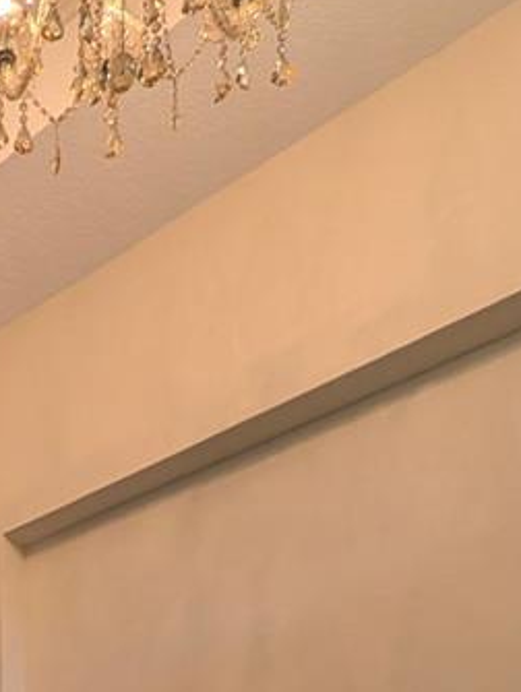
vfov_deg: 26.1
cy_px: 1115
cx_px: -148
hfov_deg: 28.1
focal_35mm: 43
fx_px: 861
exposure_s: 1/171
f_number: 1.7
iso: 54
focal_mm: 2.02
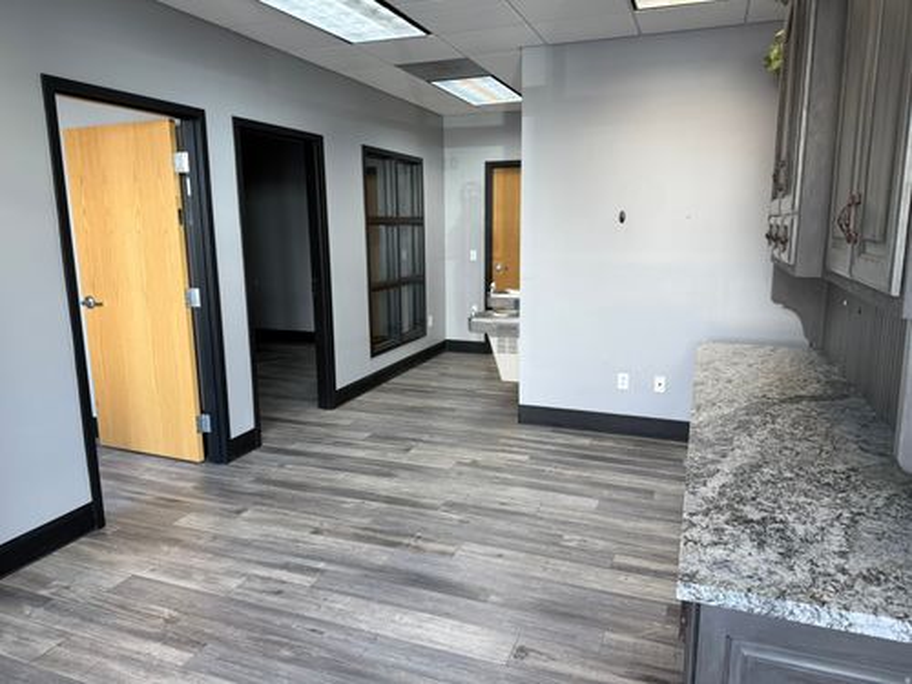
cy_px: 342
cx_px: 456
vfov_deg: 56.8
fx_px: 632
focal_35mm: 24
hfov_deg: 71.6
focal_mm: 6.76
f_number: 1.78
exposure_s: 1/120
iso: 100
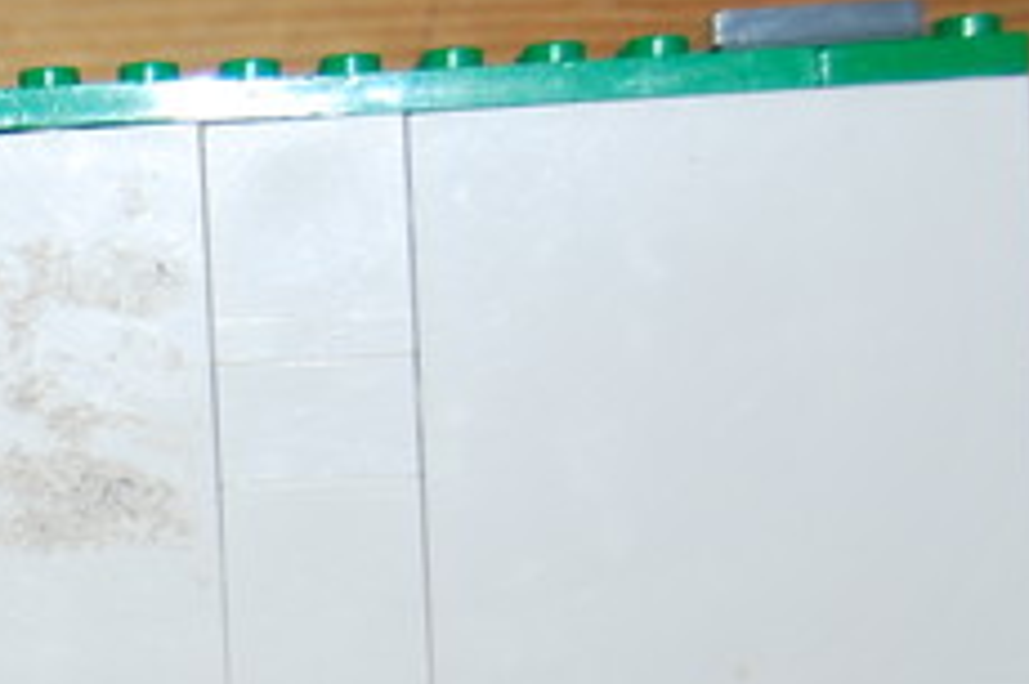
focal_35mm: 153
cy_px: 675
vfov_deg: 8.9
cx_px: -662
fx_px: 4370
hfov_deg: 12.5
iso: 200
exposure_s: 1/60
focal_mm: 26
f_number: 4
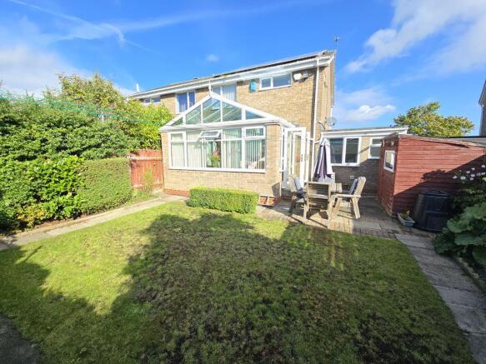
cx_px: 243
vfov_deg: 89.9
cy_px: 182
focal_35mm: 13
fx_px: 182
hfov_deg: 106.2
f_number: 2.2
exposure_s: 1/1304
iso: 50
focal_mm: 2.2
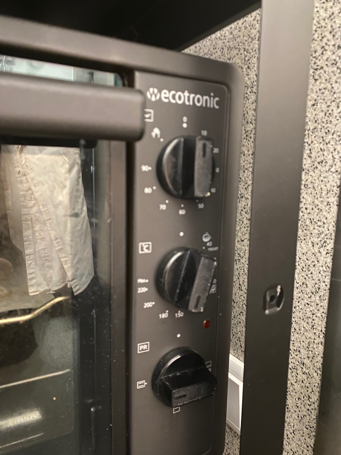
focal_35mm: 26
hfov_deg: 53.1
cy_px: 228
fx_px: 341
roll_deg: -2.0
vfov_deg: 67.3
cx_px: 170
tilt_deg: -8.1
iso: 1000
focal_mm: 4.25
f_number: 1.8
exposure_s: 1/17
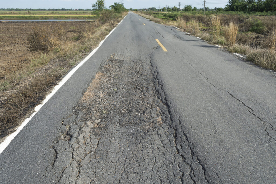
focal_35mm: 33
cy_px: 92
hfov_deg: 57.2
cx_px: 138
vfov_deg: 40.0
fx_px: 253
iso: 200
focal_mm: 22
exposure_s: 1/200
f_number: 11
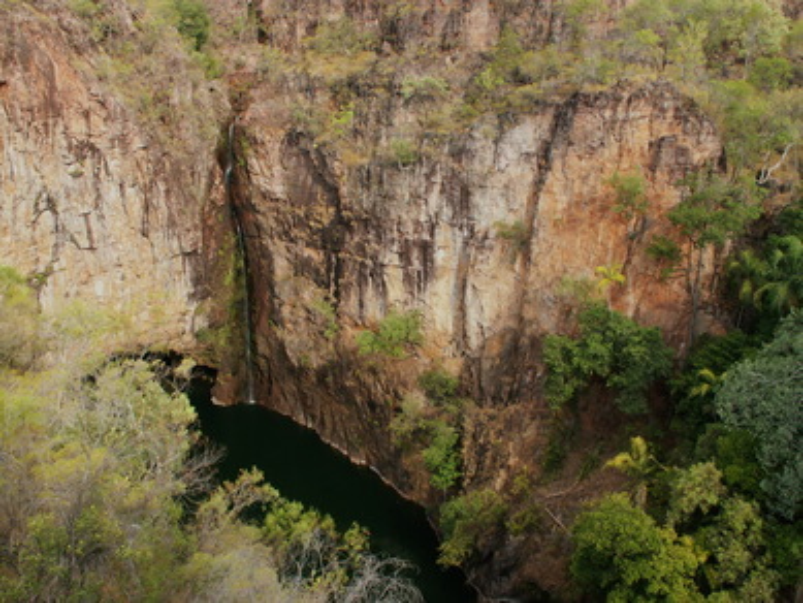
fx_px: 812
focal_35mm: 35
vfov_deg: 40.7
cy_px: 302
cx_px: 402
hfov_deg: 52.6
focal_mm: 5.86
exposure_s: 1/50
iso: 50
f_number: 7.1
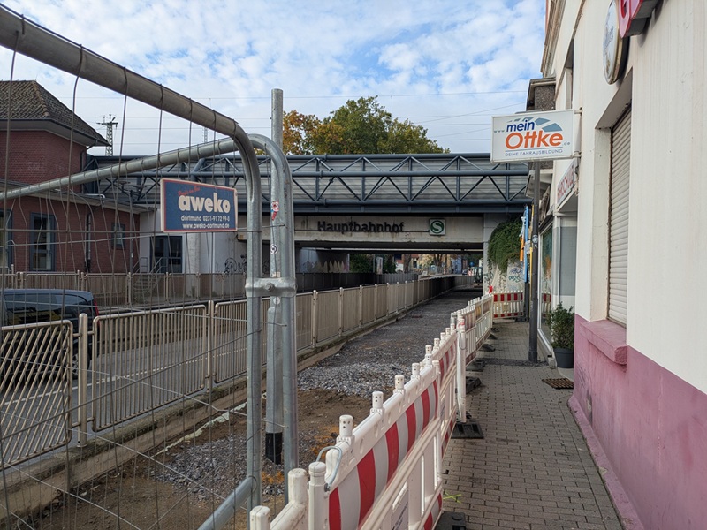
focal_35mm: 25
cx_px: 354
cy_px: 265
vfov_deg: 54.9
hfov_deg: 69.4
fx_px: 511
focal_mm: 5.43
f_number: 1.89
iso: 44
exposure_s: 1/1225
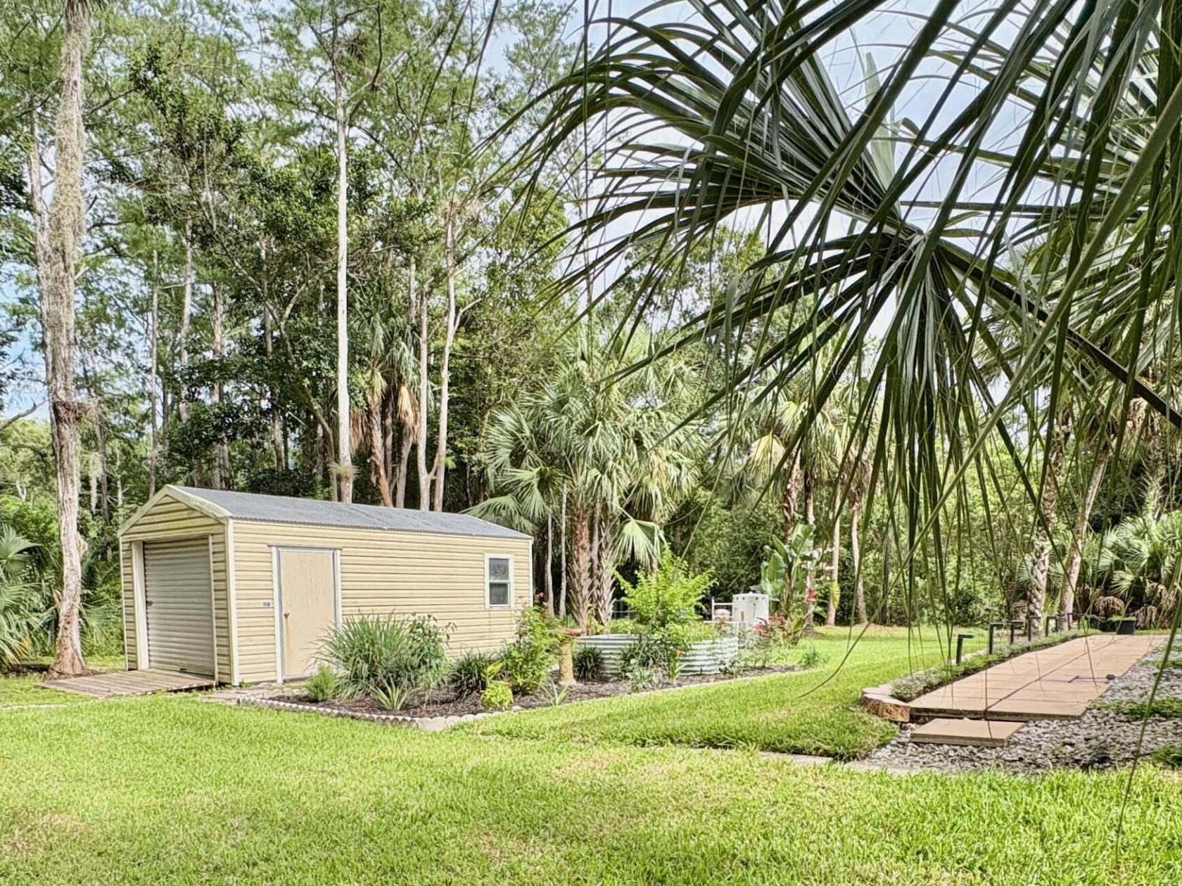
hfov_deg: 71.5
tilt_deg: -5.0
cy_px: 673
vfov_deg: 54.0
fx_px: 820
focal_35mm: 24
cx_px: 550
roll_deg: +0.6
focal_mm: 2.22
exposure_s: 1/932
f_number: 2.2
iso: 40
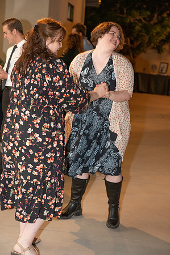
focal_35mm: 70
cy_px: 128
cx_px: 85
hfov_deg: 19.4
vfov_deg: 28.9
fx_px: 497
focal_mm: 70
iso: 3200
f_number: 3.5
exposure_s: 1/100
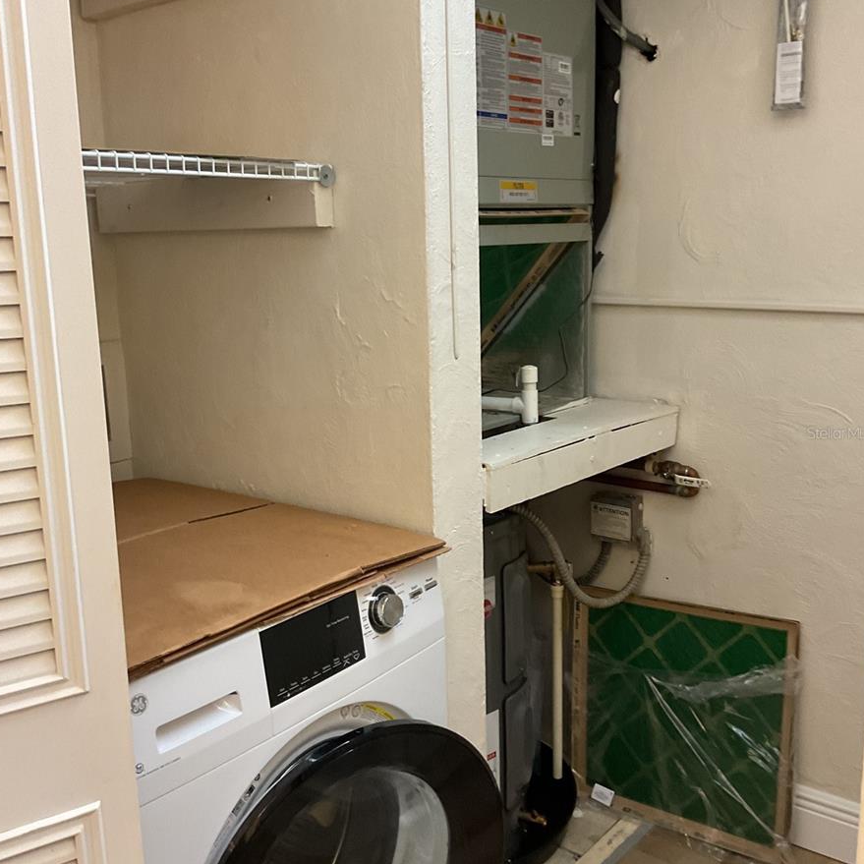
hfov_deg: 47.2
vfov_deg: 47.2
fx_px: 988
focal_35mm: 35
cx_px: 434
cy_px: 432
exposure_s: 1/60
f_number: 1.8
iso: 160
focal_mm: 3
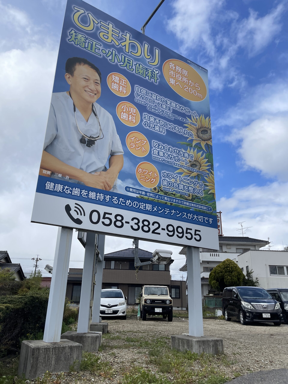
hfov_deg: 54.9
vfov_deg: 69.4
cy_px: 192
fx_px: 277
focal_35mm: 25
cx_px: 144
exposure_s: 1/4049
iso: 32
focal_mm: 5.1
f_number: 1.6
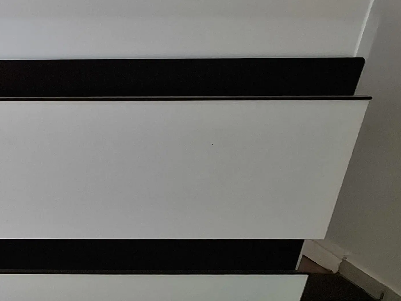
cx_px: -146
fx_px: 440
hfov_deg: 32.8
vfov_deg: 37.1
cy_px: 89
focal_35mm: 38
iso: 40
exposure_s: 1/100
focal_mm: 1.74
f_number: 2.2
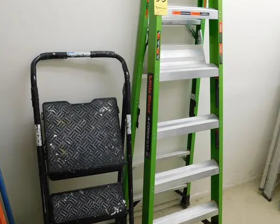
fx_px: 265
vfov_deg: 45.8
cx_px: 137
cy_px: 112
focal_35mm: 32
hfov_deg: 55.7
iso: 140
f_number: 3
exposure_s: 1/30
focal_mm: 4.1
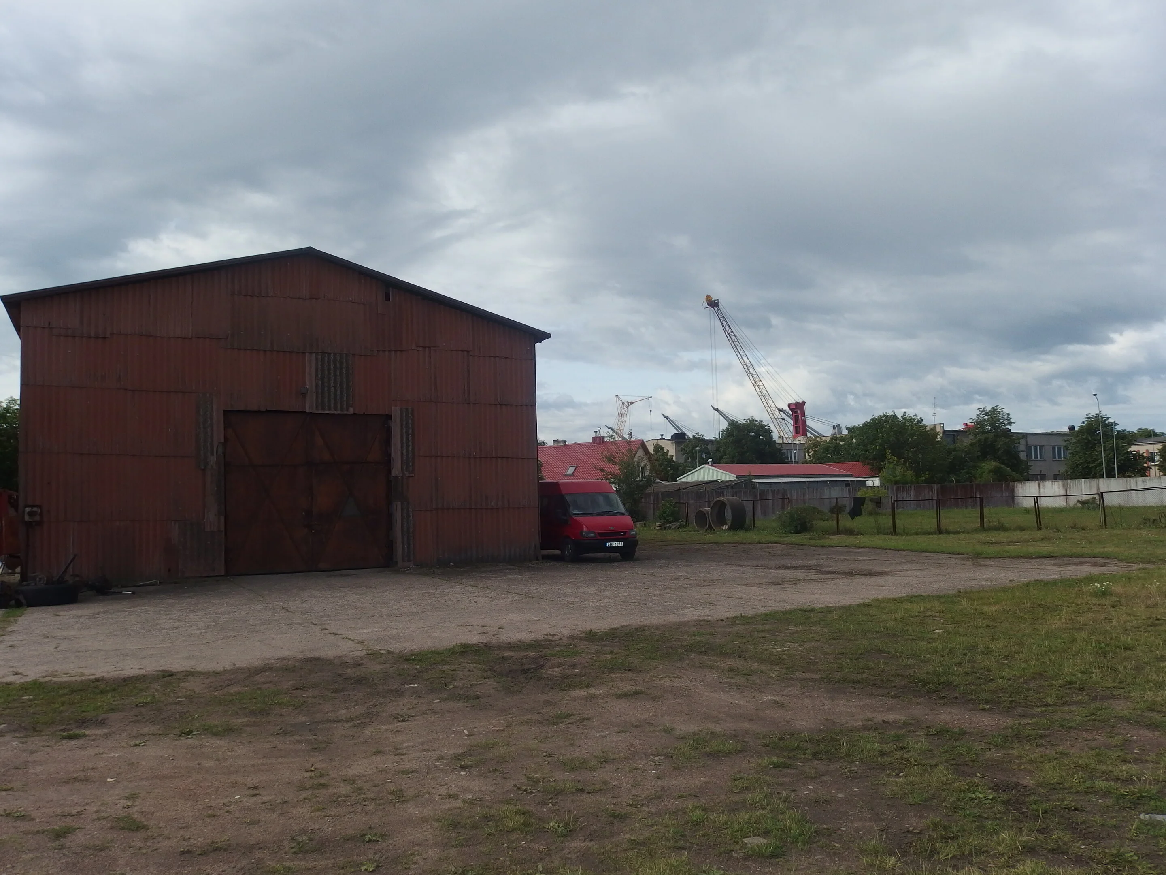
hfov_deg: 67.3
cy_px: 438
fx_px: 876
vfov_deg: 53.1
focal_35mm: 26
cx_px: 583
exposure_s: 1/2000
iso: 125
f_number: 3.2
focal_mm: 4.7
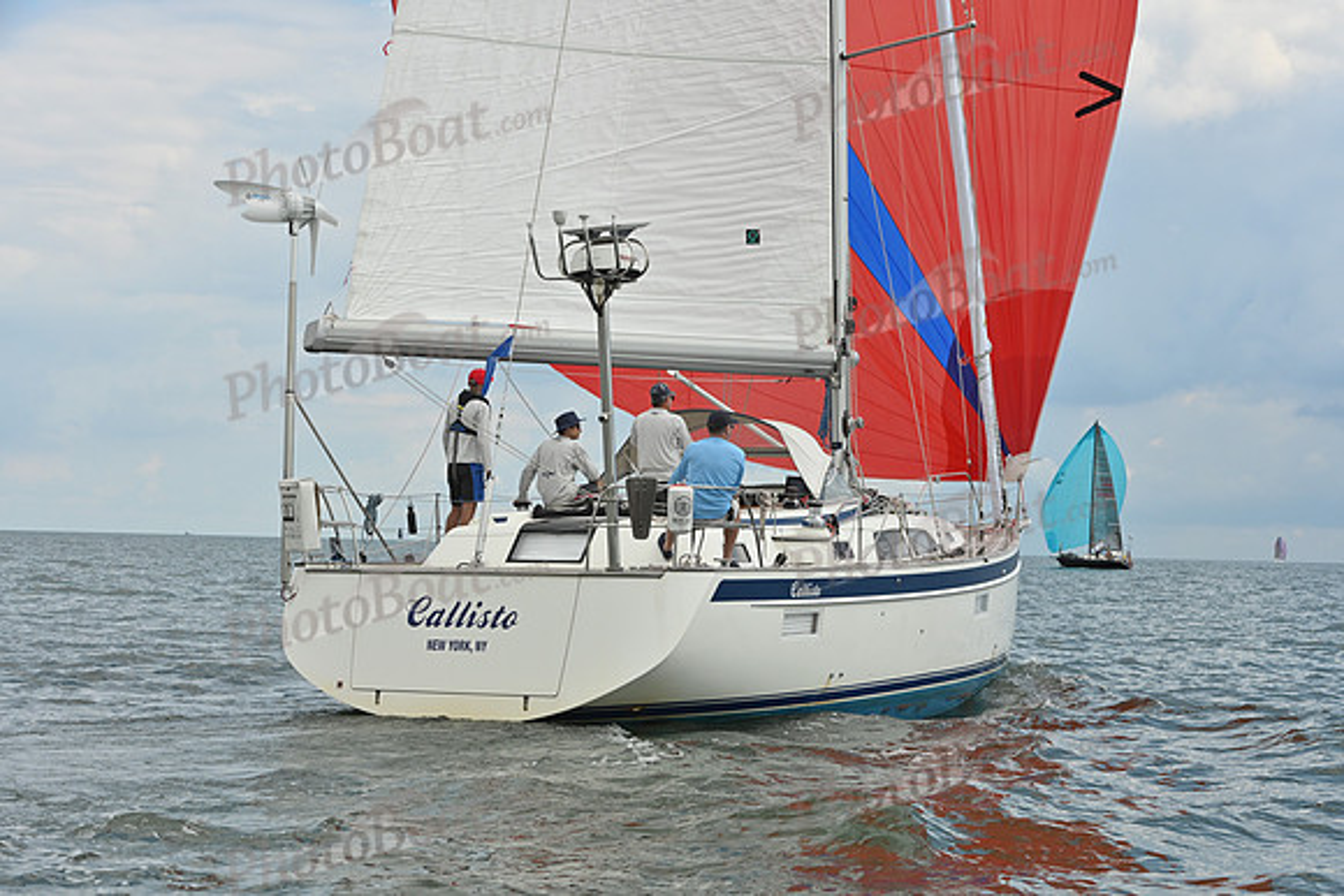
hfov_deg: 28.8
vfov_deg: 19.5
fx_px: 2614
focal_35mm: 70
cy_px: 448
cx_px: 672
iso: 320
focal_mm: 70
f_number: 7.1
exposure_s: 1/1250
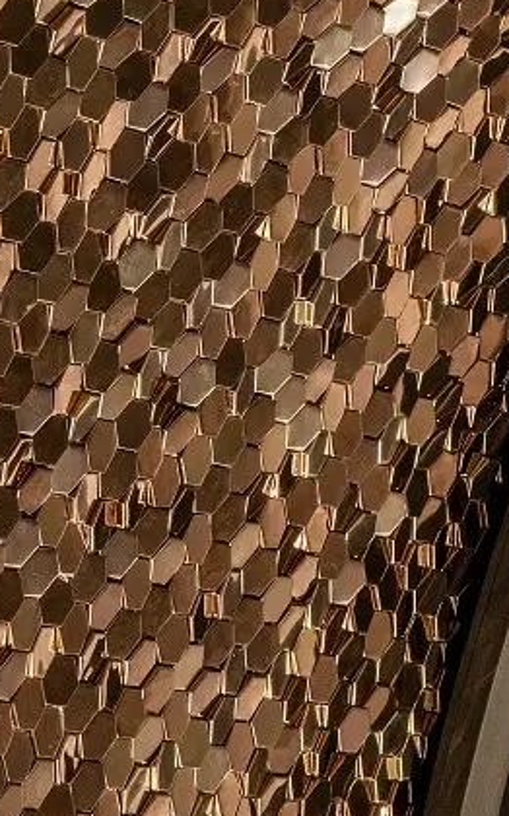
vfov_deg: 7.7
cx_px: 662
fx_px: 6068
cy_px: -17
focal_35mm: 273
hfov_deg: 4.8
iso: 500
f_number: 8
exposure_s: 1/3
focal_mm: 75
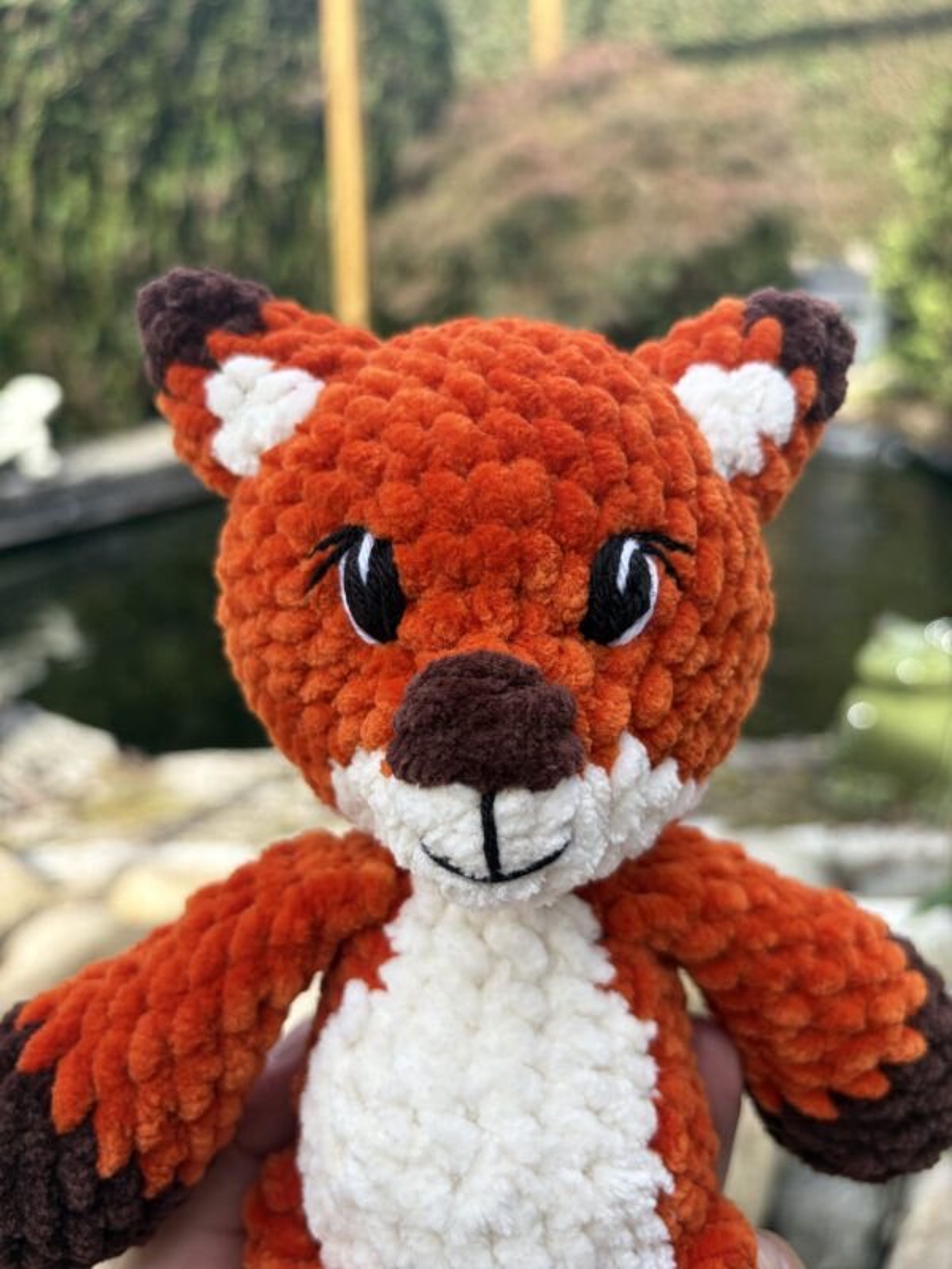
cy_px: 634
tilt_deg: -19.6
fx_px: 953
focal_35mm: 26
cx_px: 476
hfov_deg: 53.1
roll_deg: +0.9
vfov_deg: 67.3
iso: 50
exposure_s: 1/591
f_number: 1.6
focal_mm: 5.96
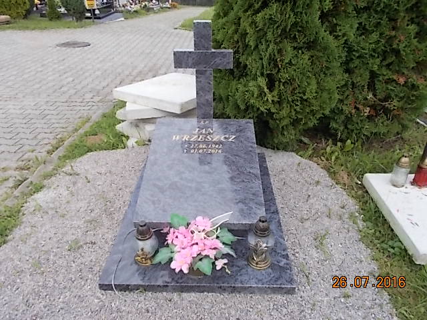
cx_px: 214
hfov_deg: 67.3
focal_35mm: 26
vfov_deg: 53.1
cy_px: 160
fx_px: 321
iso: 80
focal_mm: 4.6
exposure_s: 1/400
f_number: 3.2
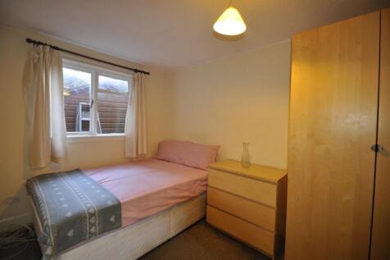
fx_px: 162
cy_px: 130
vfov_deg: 77.3
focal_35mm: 15
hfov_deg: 100.4
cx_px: 195
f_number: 3.5
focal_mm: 10
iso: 720
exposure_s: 1/80
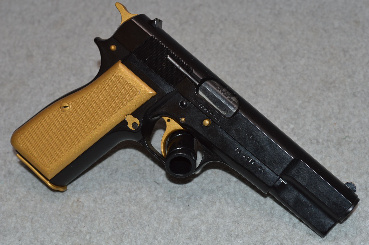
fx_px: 737
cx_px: 184
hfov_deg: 28.1
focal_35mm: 72
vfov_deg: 18.9
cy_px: 122
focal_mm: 48
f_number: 8
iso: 100
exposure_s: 1/60
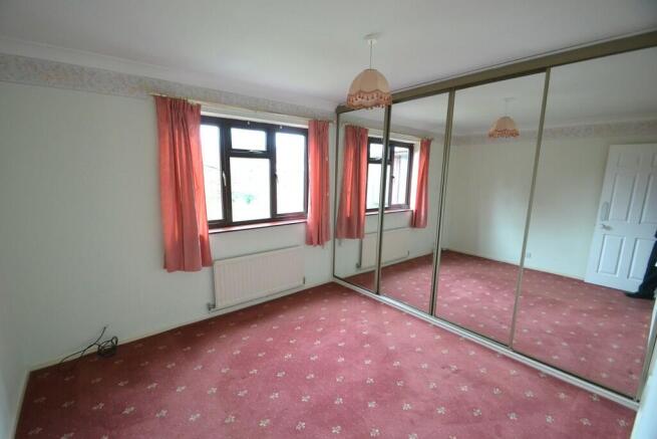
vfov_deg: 77.4
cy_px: 220
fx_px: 274
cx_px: 328
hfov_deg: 100.4
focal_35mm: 15
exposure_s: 1/60
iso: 2500
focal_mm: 10
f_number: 3.5
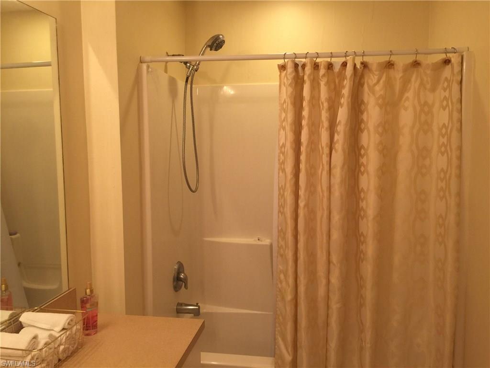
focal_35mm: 29
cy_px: 184
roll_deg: -0.4
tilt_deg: -4.9
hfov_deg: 61.7
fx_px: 411
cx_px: 245
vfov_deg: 48.2
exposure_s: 1/15
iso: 64
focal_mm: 4.15
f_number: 2.2
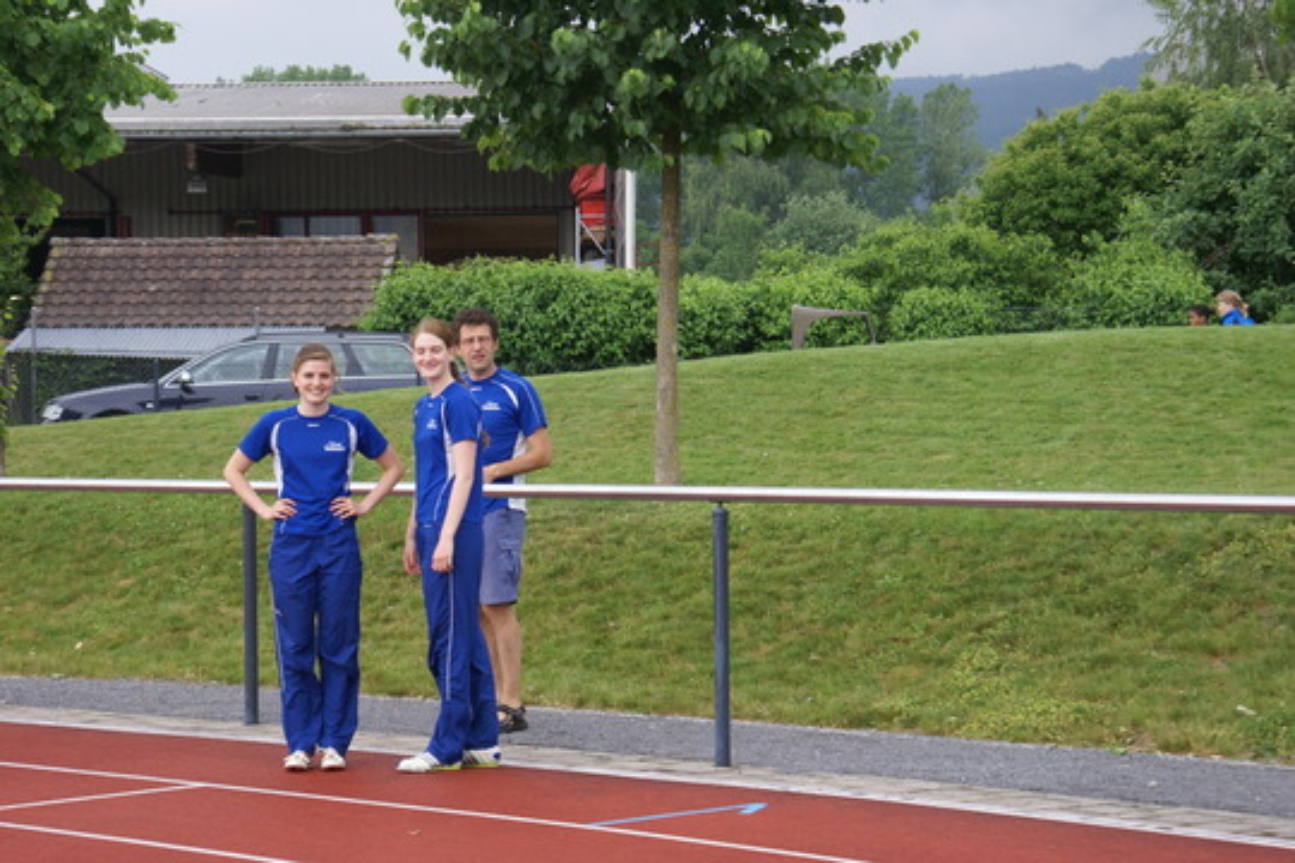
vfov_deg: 13.0
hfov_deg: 19.5
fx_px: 3777
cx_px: 648
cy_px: 432
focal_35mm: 105
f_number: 5.6
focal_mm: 70
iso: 320
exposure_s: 1/250
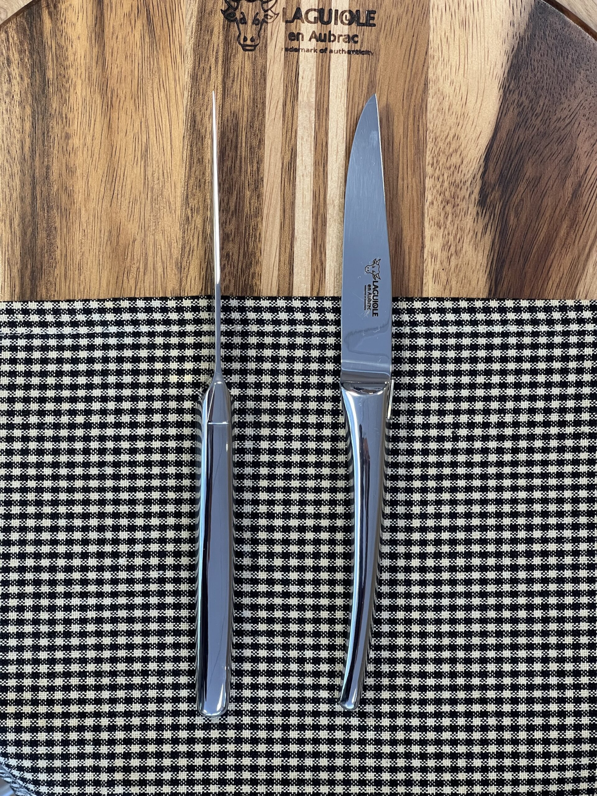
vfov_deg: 25.3
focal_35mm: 77
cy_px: 398
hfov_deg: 19.1
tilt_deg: -87.6
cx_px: 298
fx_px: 1771
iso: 200
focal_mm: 9
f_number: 2.8
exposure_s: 1/100
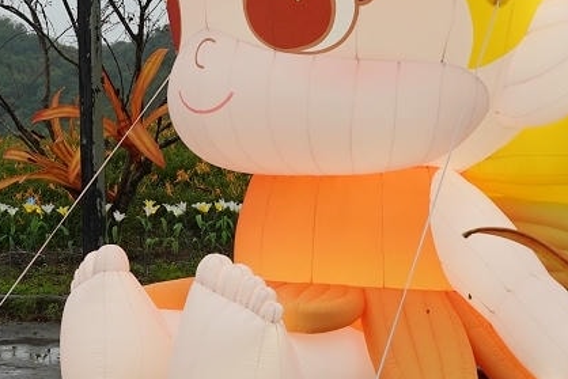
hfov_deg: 18.2
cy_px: 10
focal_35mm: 112
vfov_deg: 12.1
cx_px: 221
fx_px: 1768
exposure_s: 1/160
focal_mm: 39
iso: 400
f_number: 4
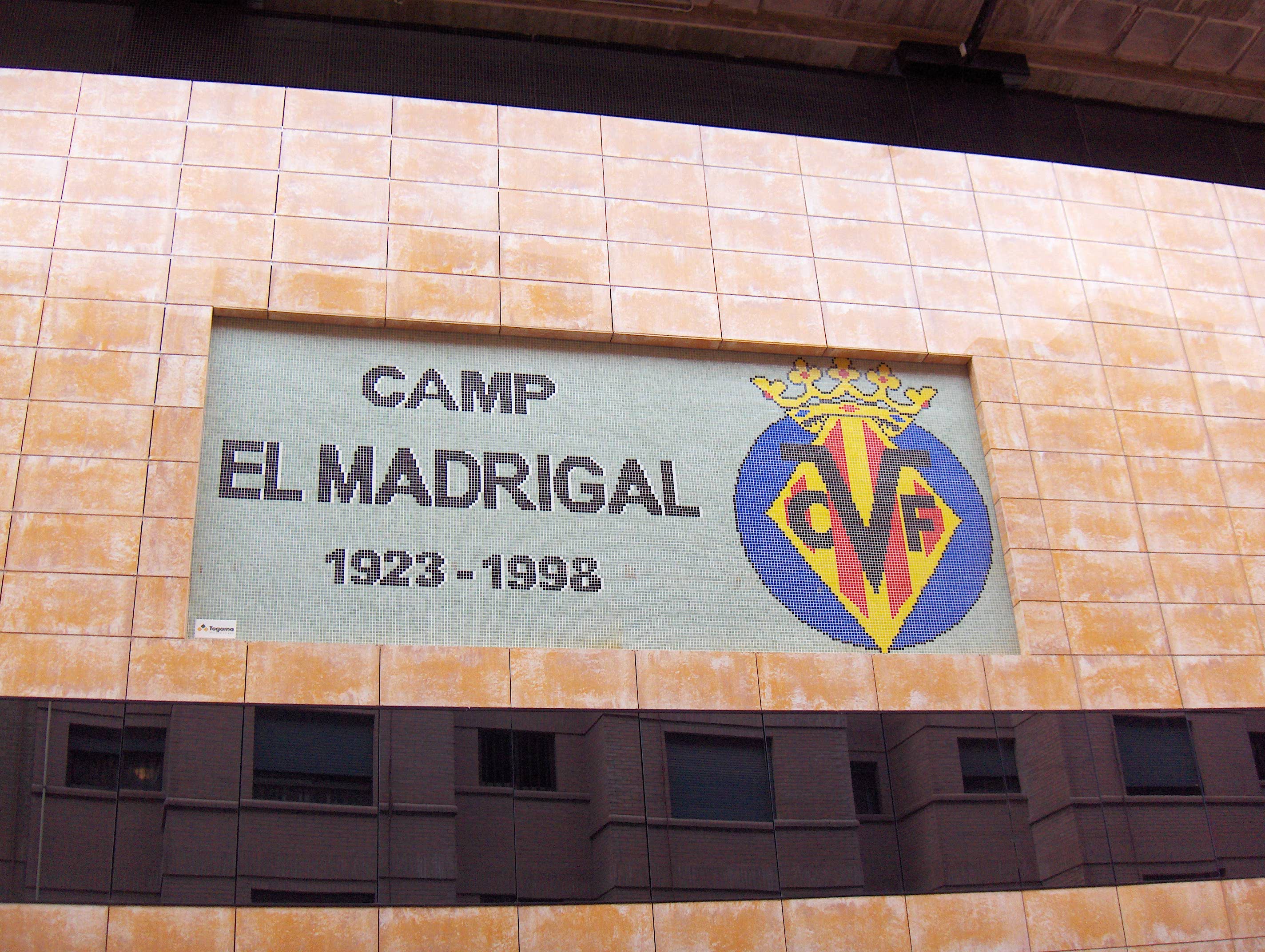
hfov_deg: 47.8
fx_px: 1427
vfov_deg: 36.9
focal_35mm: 39
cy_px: 476
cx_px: 632
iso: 102
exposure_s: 1/91
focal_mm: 8
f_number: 2.8
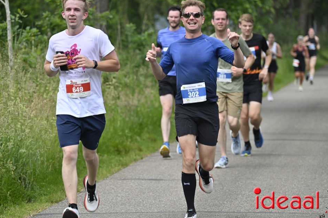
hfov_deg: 6.5
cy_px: 112
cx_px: 165
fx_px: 2870
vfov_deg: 4.4
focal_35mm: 315
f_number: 8
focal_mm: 300
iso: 100
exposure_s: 1/160
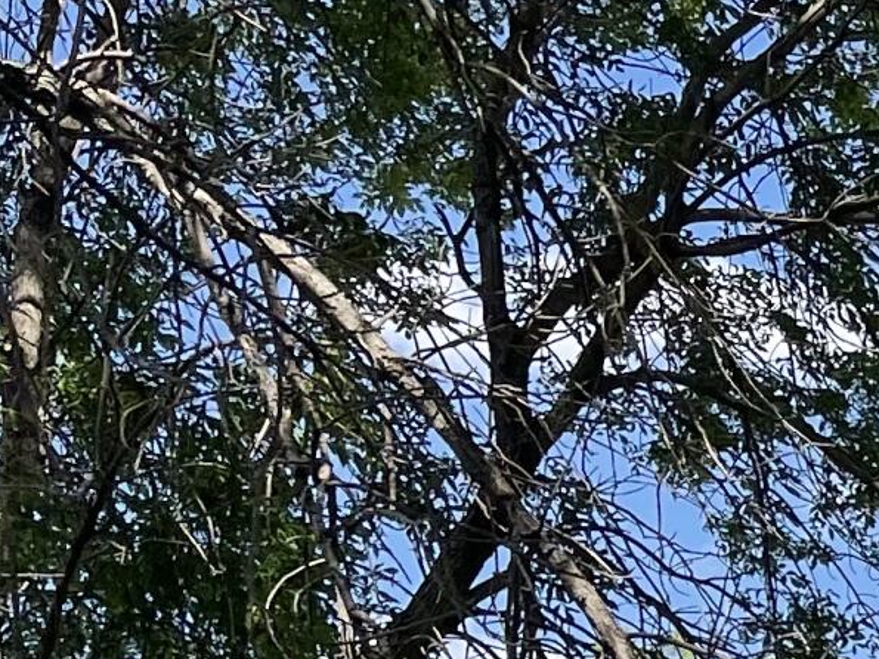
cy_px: 1438
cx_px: 2068
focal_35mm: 126
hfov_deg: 12.5
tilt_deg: +6.7
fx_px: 3199
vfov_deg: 10.5
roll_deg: +0.3
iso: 32
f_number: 1.6
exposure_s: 1/2336
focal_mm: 5.1
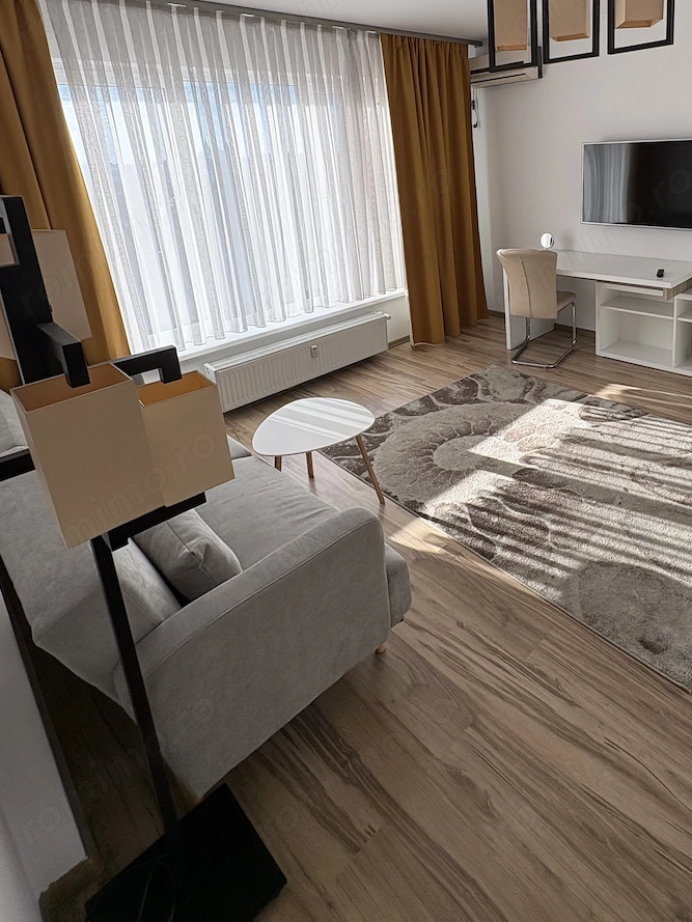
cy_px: 295
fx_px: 560
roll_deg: +3.2
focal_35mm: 21
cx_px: 480
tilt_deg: -14.2
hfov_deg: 61.4
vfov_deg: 76.0
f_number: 2.2
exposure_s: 1/370
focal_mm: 2.22
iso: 64
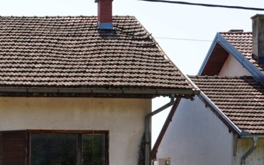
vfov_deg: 13.9
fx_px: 661
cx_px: -35
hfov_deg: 21.3
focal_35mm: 92
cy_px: 182
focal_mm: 25.6
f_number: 8
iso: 100
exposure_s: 1/125
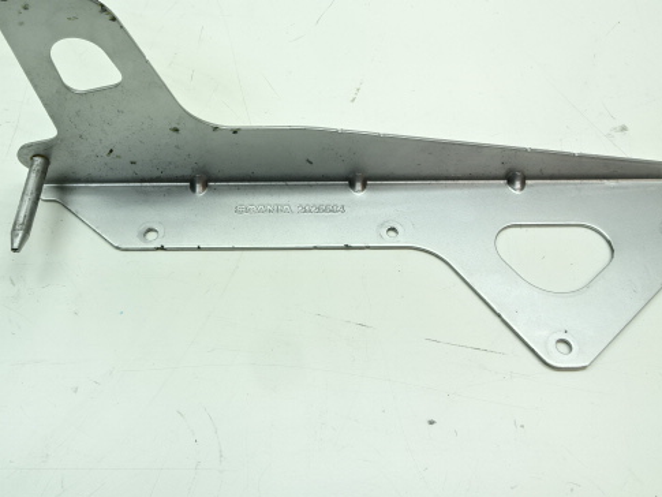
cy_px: 186
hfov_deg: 55.2
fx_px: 631
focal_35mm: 33
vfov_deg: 42.6
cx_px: 295
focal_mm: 4.34
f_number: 3.5
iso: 80
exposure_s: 1/30
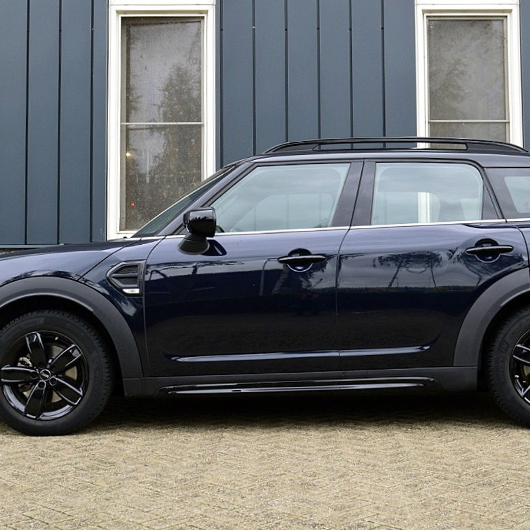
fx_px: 843
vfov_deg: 34.9
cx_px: 291
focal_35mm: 49
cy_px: 263
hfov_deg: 34.9
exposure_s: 1/60
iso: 800
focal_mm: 25
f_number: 8
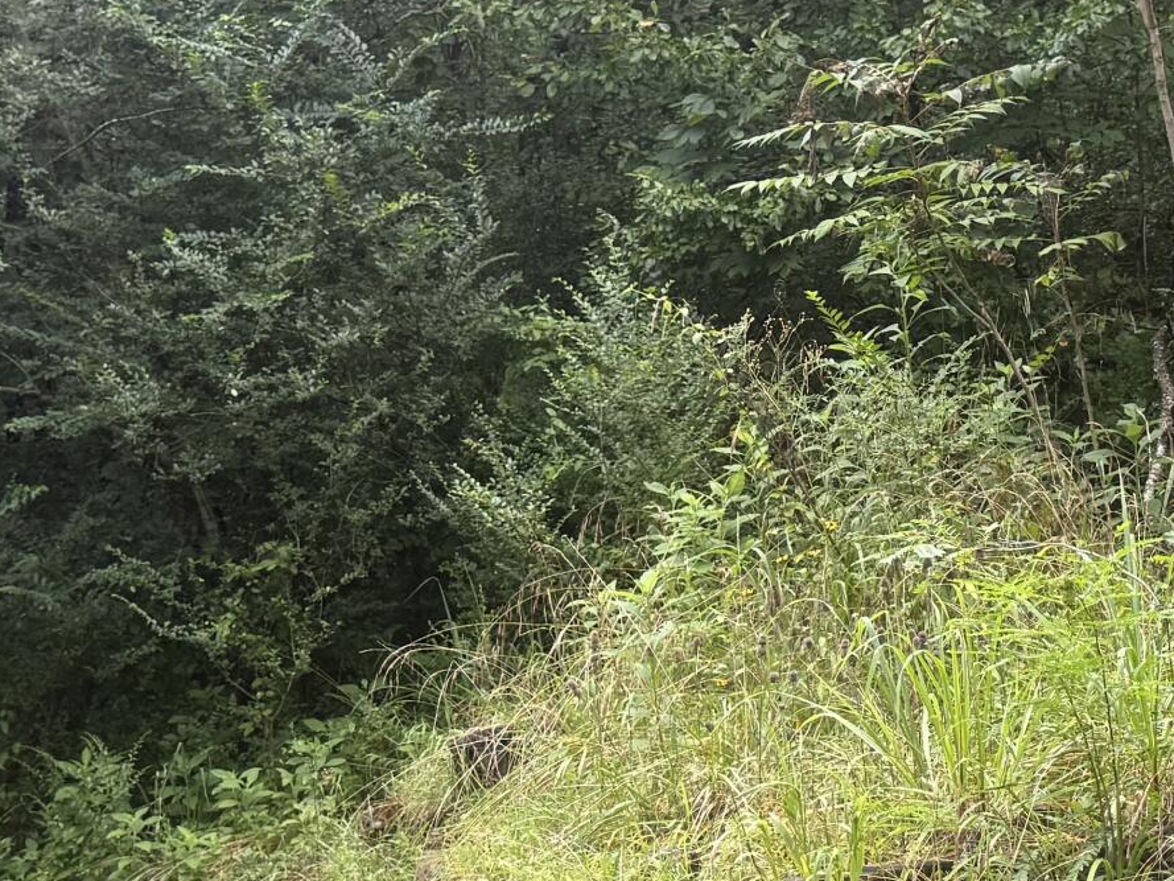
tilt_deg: +6.9
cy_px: 316
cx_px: 918
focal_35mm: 81
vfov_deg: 18.2
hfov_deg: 23.8
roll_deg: -0.5
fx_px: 2747
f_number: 1.78
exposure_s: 1/728
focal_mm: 6.76
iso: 100
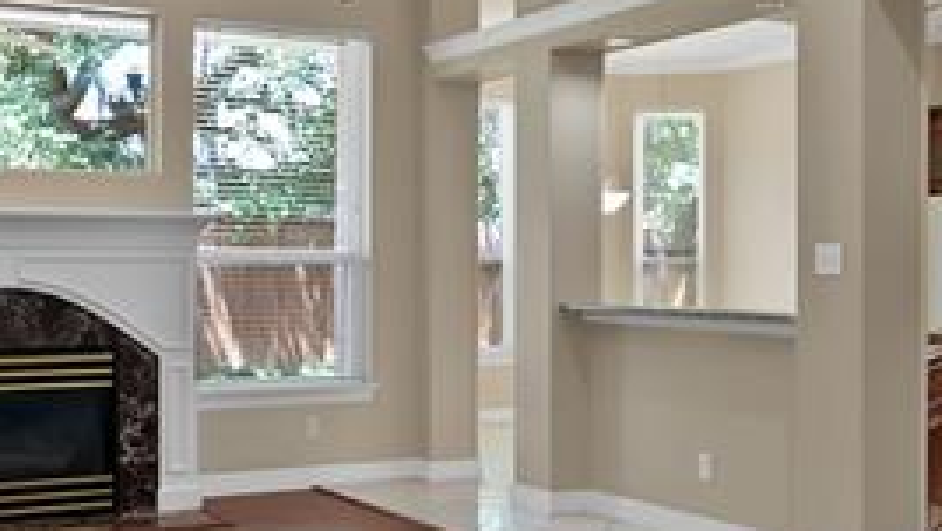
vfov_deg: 24.9
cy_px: 320
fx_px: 1199
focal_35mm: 48
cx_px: 390
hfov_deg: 42.7
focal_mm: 12
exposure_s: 1/1.67
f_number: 9
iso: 640
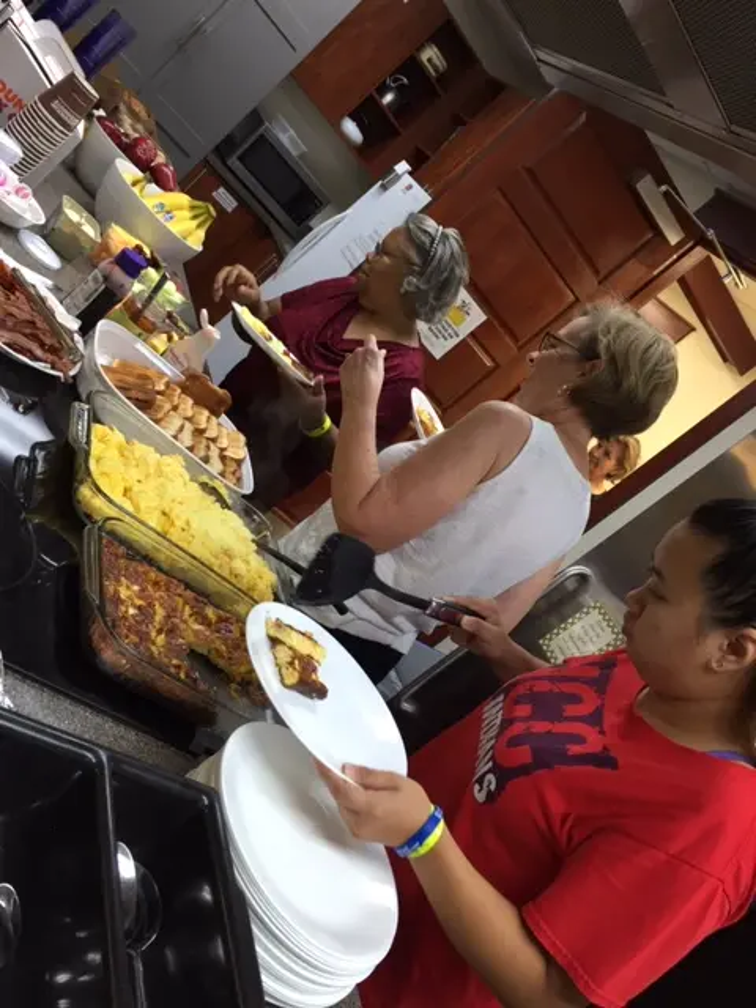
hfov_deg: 48.2
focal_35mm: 29
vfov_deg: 61.7
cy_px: 504
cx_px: 378
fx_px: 844
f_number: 2.2
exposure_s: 1/30
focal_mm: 4.15
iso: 64
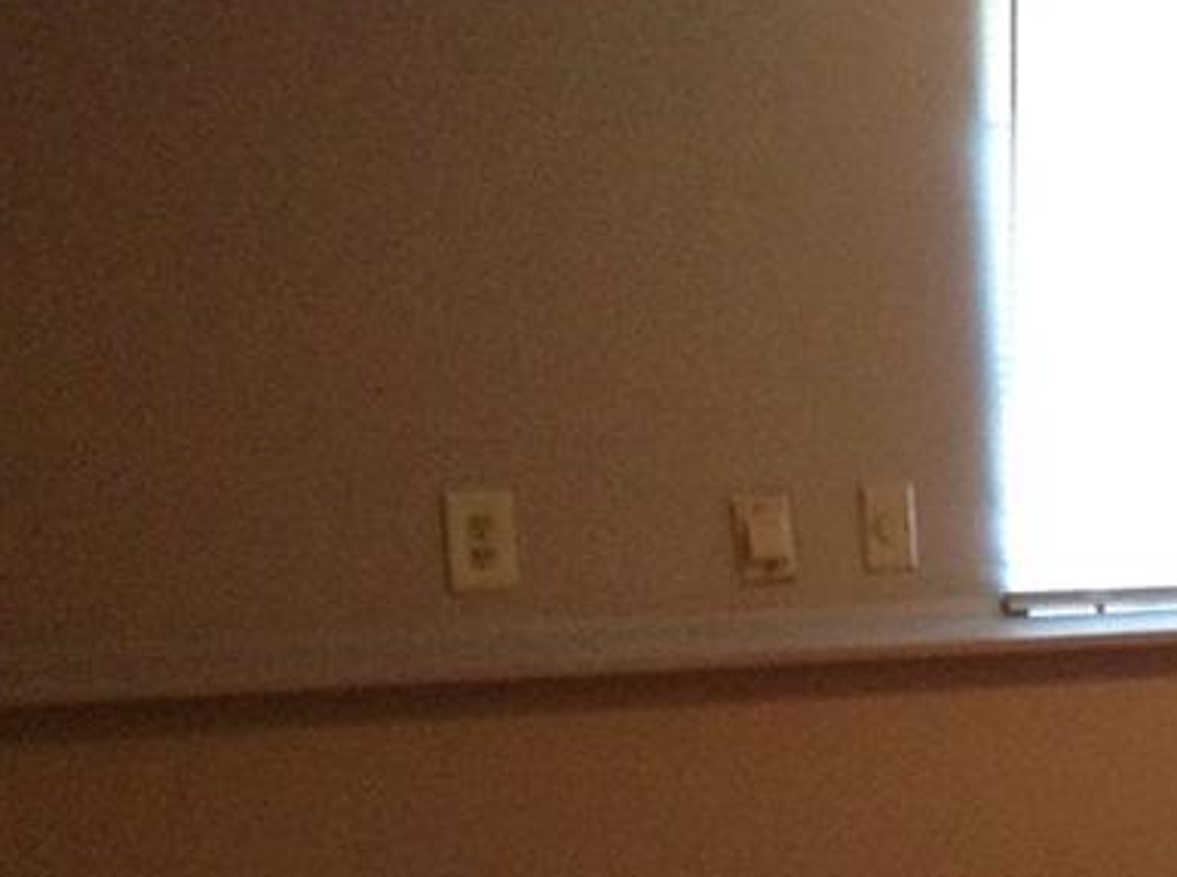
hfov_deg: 20.4
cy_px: 696
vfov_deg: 16.6
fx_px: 2985
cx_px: 1539
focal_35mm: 88
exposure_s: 1/17
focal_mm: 3.3
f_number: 2.4
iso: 200
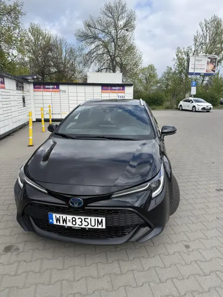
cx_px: 112
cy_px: 148
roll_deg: -0.7
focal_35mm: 24
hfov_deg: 56.8
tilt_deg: -13.7
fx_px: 206
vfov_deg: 71.6
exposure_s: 1/3021
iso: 80
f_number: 1.78
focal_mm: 6.76
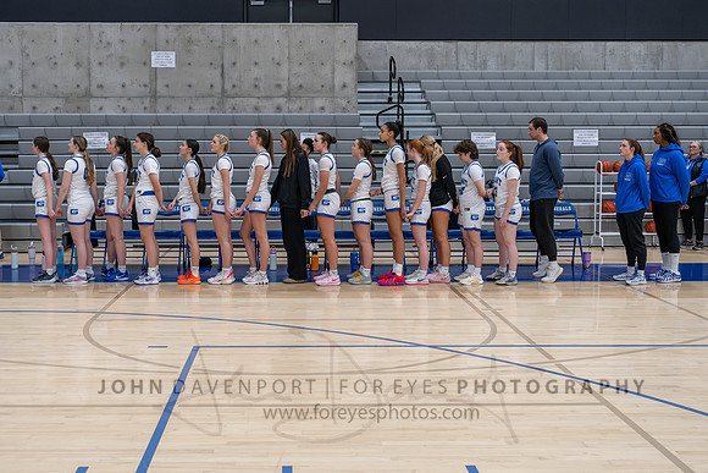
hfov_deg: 45.3
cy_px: 193
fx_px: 845
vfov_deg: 31.1
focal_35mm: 43
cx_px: 297
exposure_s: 1/500
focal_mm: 36
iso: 7200
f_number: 4.5
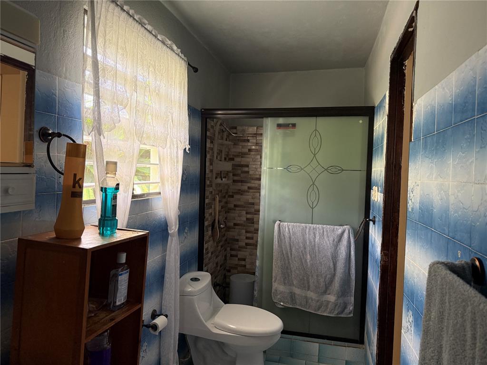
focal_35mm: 24
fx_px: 338
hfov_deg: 71.6
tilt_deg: -1.6
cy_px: 182
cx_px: 244
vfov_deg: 56.8
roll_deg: -1.9
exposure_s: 1/60
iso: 320
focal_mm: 6.76
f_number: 1.78
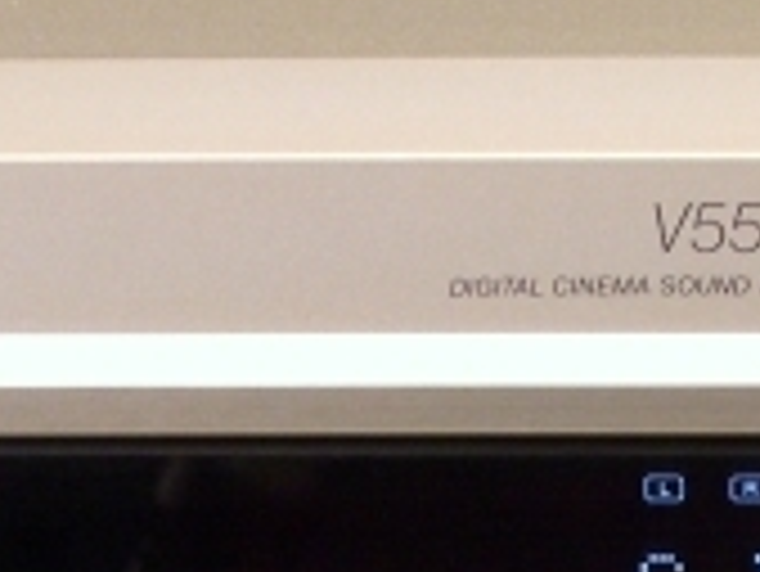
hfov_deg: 9.1
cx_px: 778
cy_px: 883
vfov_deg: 6.8
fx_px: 4746
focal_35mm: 216
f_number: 3.6
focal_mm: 11.8
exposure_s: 1/13
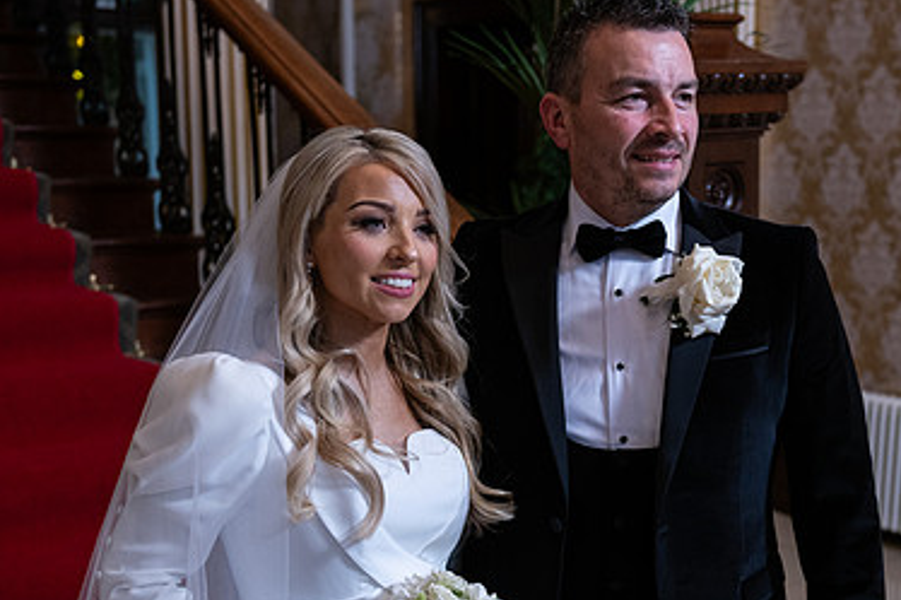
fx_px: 1476
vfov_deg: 22.9
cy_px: 401
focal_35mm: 59
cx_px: 542
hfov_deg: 33.8
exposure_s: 1/160
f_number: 3.5
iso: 500
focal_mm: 38
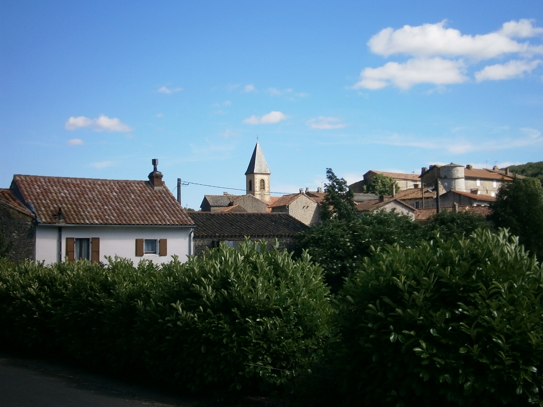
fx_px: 737
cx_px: 272
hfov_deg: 40.4
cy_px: 204
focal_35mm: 47
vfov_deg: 30.9
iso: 80
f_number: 9.7
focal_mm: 8.3
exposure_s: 1/125
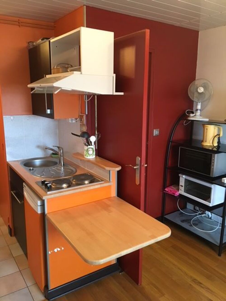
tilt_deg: -12.9
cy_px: 150
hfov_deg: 48.2
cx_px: 113
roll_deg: -1.0
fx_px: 252
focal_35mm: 29
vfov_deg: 61.7
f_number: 2.2
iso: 200
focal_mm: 4.15
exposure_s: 1/20
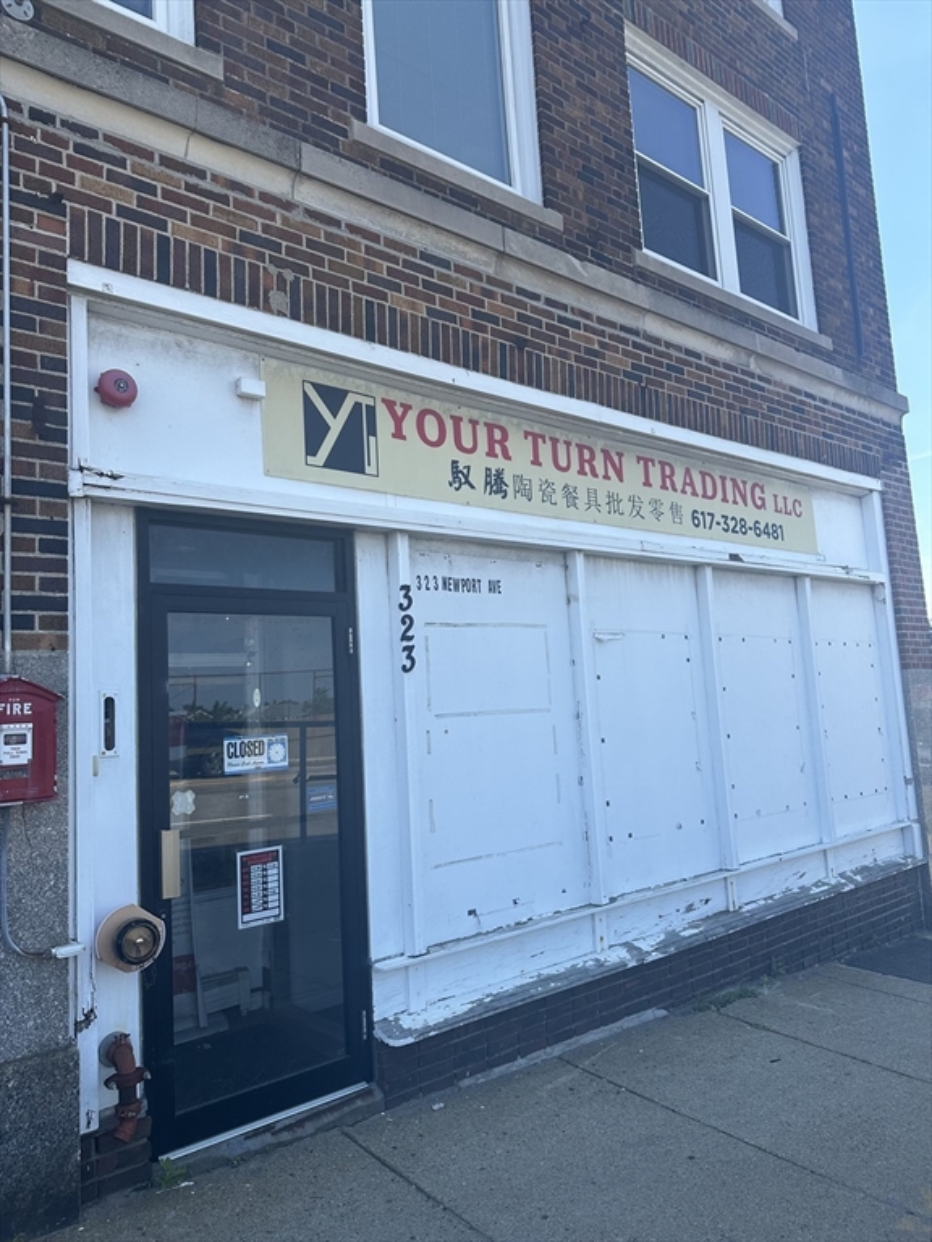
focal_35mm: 24
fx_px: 862
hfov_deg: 56.8
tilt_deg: +9.7
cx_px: 466
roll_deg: +2.0
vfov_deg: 71.6
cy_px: 621
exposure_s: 1/1721
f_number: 1.78
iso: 80
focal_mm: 6.86
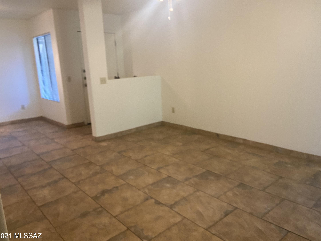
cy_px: 122
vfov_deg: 51.4
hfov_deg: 65.3
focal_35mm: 27
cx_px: 158
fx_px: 250
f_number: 1.8
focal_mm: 4.25
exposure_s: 1/60
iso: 160
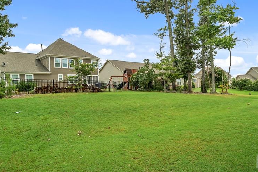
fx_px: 179
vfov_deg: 51.3
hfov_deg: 71.1
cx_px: 147
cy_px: 86
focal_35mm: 25
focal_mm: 18
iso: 250
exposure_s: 1/20
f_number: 8
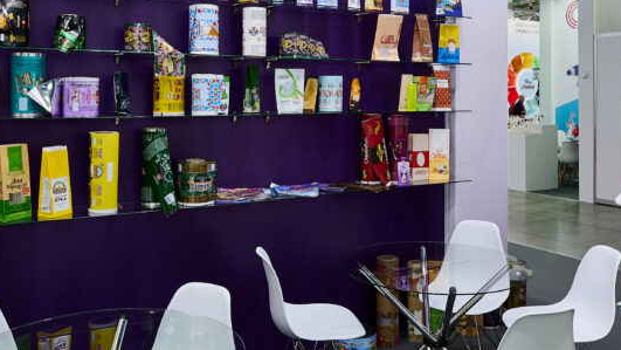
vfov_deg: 28.6
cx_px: 313
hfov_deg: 49.4
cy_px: 92
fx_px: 675
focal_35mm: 41
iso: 250
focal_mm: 16
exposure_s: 1/15
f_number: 8
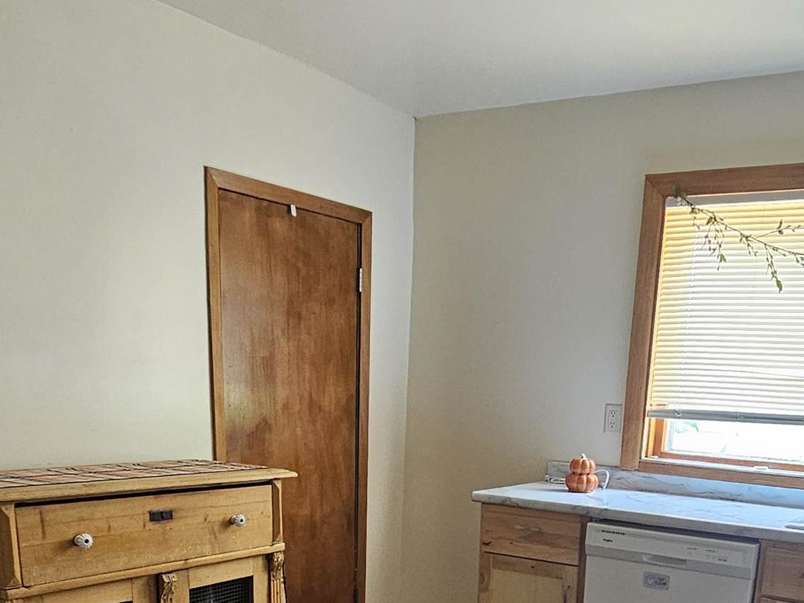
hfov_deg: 52.2
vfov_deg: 35.9
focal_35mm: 35
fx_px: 813
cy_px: 628
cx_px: 492
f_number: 2.2
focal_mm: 2.2
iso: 320
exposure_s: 1/30
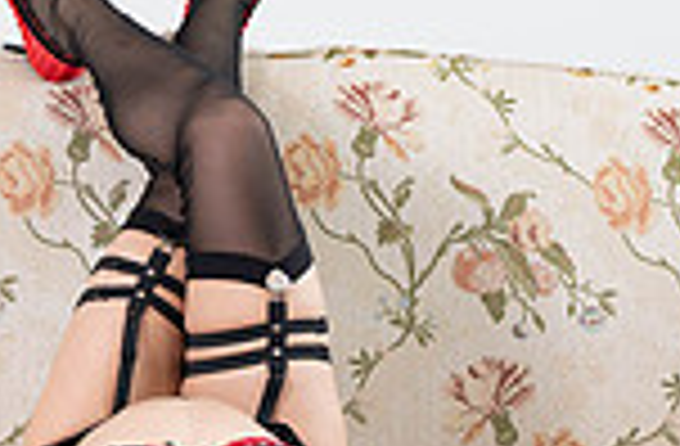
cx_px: 390
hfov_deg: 5.1
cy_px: 373
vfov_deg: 3.4
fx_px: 7592
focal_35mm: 404
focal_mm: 100
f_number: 6.3
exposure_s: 1/30
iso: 320
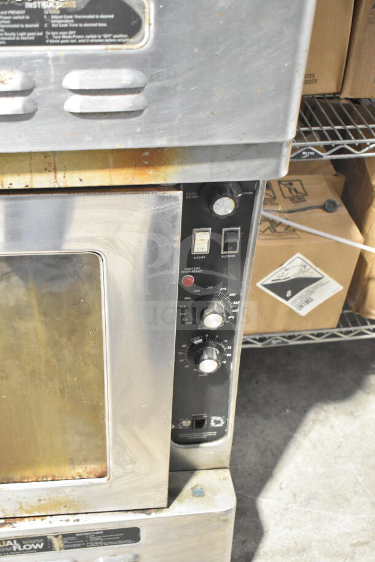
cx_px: 188
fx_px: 726
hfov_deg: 29.0
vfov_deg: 42.3
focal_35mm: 46
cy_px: 281
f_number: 4.2
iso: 4000
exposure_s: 1/50
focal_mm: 31
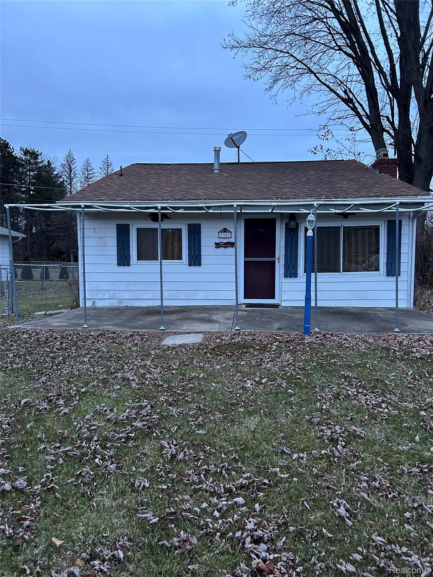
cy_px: 288
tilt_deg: -2.0
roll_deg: -0.9
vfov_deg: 67.3
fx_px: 434
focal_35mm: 26
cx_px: 216
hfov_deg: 53.1
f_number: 1.5
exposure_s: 1/60
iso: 200
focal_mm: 5.7
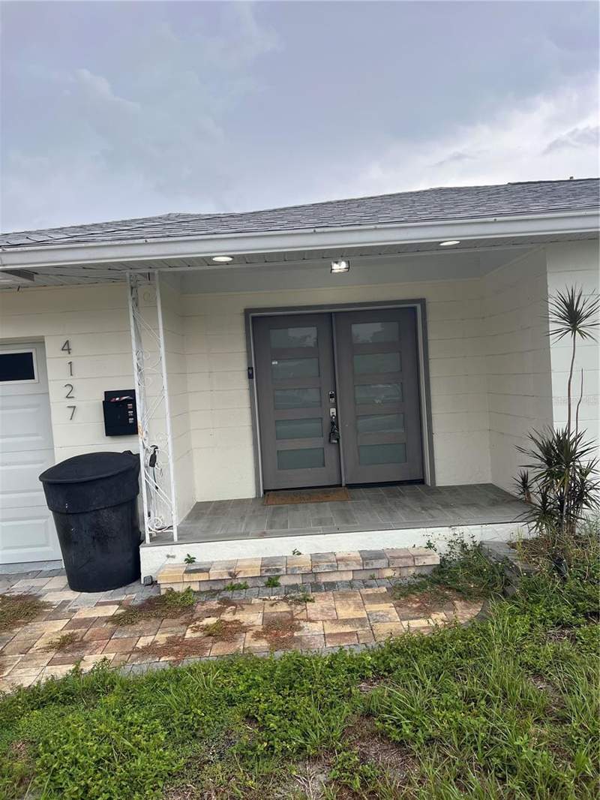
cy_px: 400
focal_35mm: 26
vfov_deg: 67.3
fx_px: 601
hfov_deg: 53.1
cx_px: 300
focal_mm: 5.7
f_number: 1.5
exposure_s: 1/1048
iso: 50
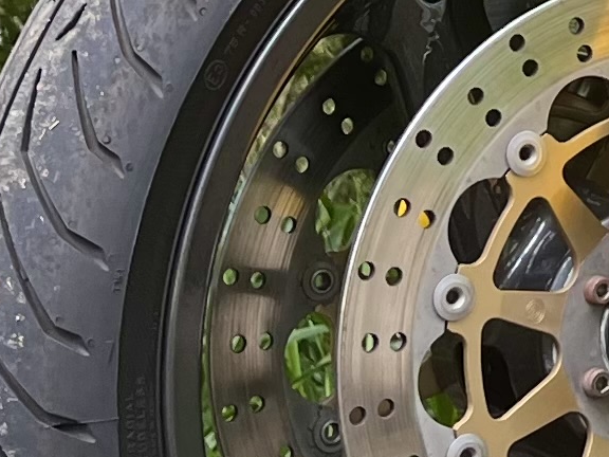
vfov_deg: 7.9
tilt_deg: +12.7
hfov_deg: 10.0
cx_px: 1278
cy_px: -297
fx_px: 3202
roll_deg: +0.9
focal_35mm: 182
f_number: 1.6
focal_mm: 5.1
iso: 40
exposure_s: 1/121
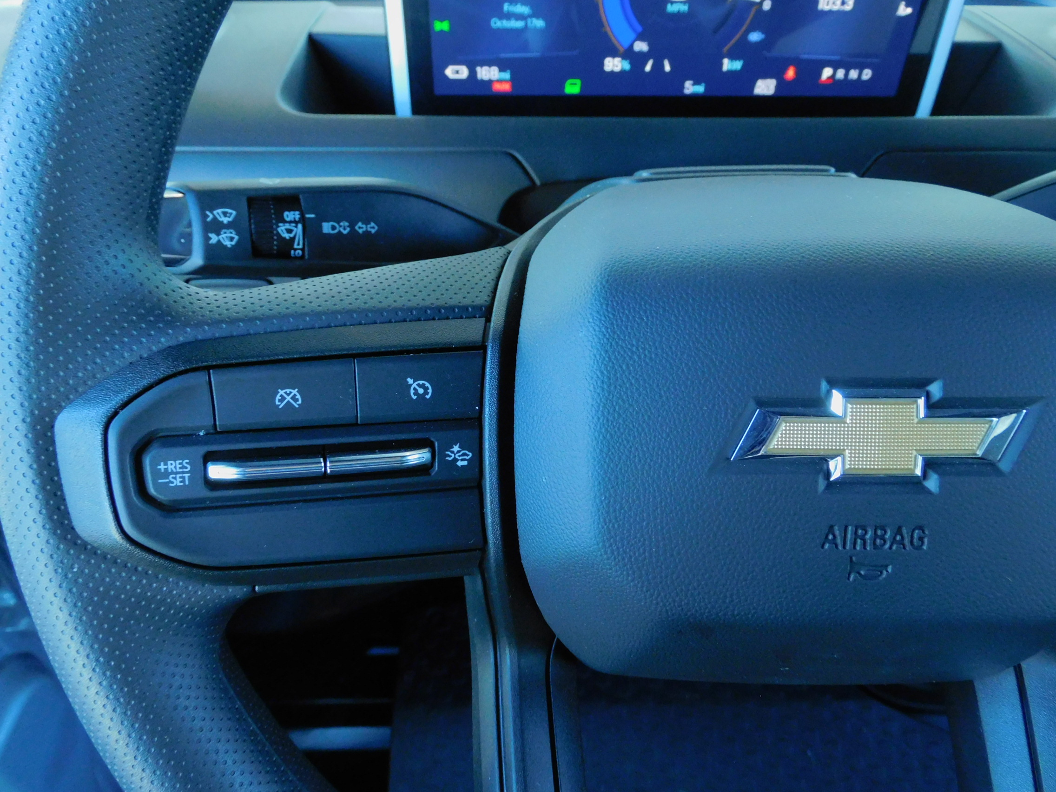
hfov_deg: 71.6
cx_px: 528
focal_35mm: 24
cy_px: 396
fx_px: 732
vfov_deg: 56.8
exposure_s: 1/20
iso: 400
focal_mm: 4.3
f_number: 3.3
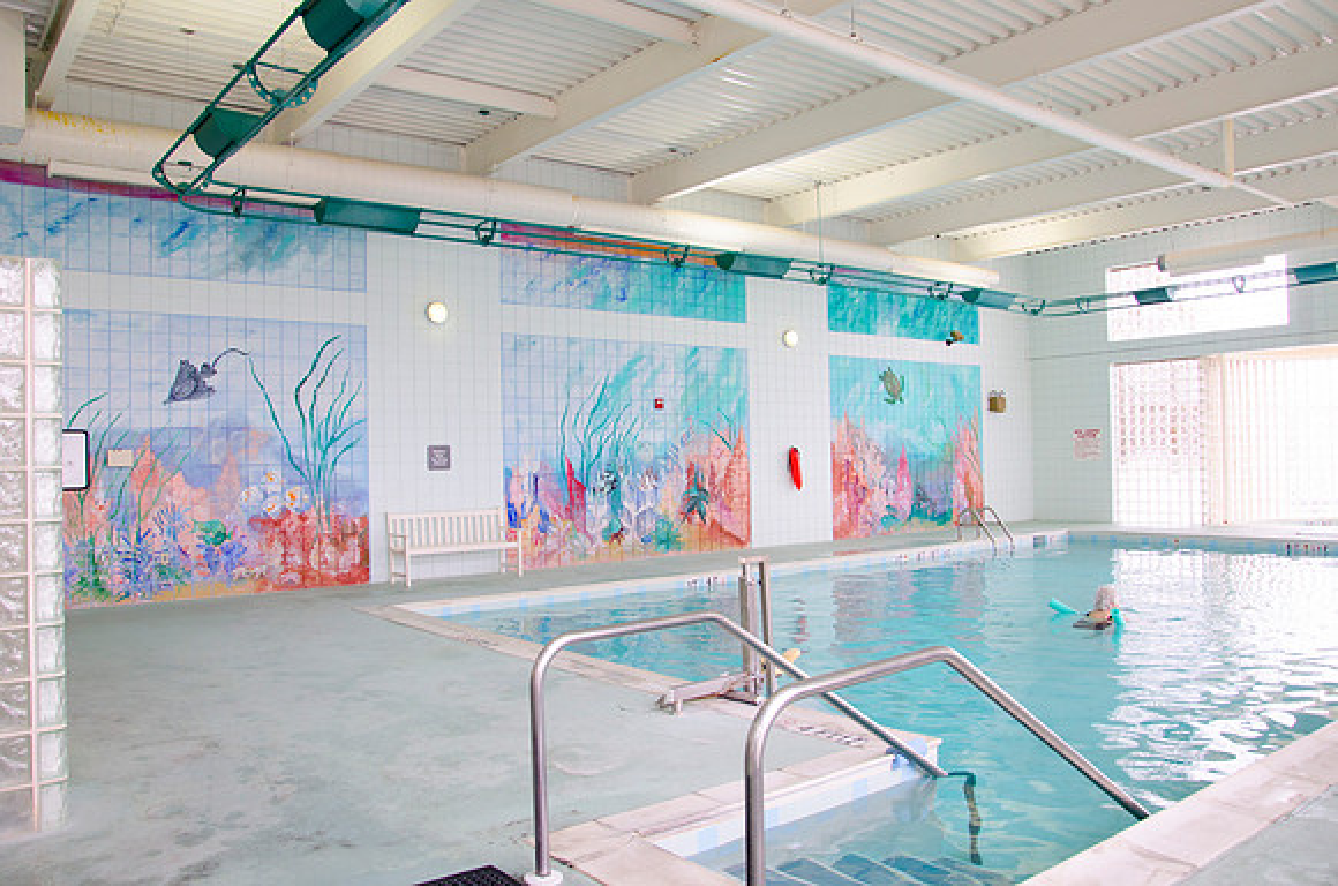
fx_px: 1001
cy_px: 443
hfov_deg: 67.5
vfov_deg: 47.7
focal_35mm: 27
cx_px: 669
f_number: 5.6
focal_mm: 18
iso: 400
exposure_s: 1/60
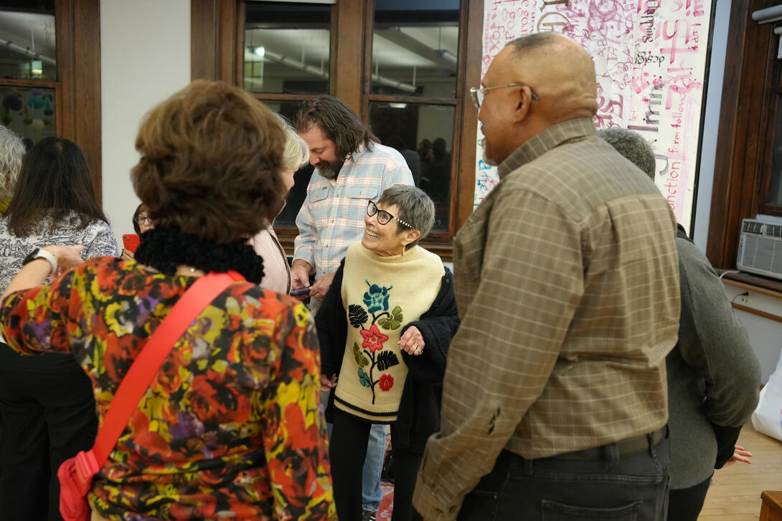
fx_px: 760
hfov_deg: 54.4
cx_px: 391
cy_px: 260
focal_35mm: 35
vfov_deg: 37.9
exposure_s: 1/160
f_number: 4
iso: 4000
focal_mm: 35
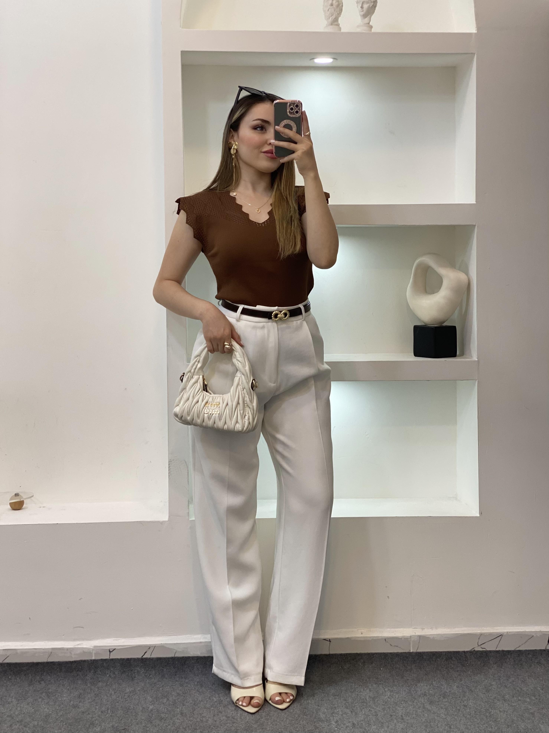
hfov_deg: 28.0
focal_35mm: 52
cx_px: 274
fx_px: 1100
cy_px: 366
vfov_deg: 36.8
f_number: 2
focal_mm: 6
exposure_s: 1/100
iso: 80
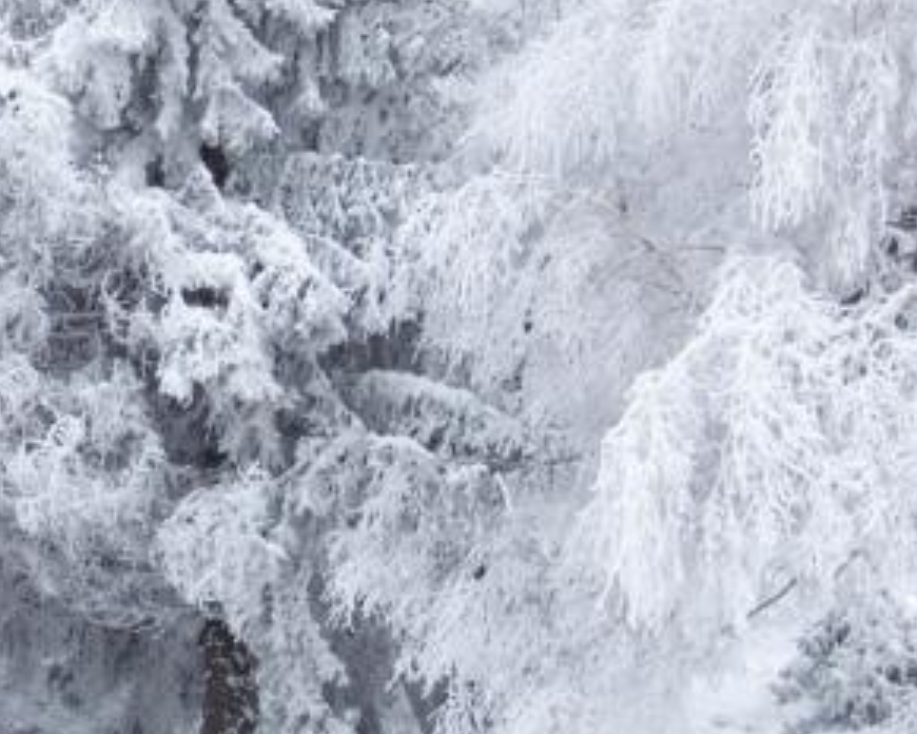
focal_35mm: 207
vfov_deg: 7.5
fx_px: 5618
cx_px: -136
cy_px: 247
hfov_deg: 9.2
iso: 80
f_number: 5.6
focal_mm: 14.8
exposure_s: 1/90
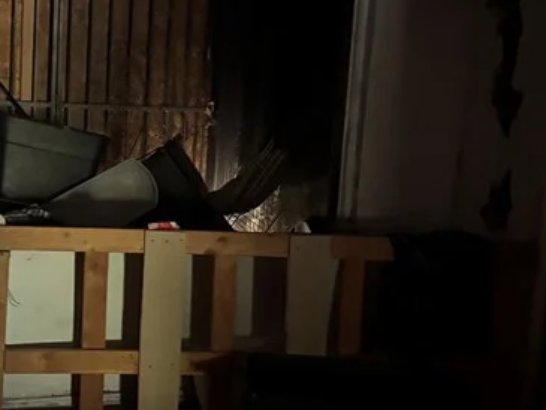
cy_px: 226
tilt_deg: -10.6
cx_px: 144
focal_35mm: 73
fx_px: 1152
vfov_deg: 20.2
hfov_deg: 26.4
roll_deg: -3.8
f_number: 1.6
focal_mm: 5.96
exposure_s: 1/15
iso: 1250
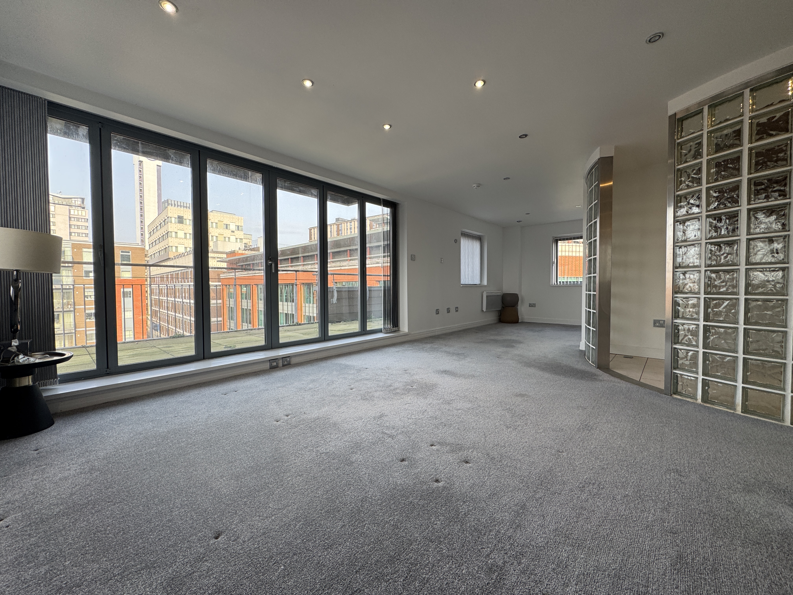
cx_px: 396
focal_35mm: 14
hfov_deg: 102.1
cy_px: 298
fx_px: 321
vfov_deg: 85.7
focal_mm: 2.22
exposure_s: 1/100
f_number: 2.2
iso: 40
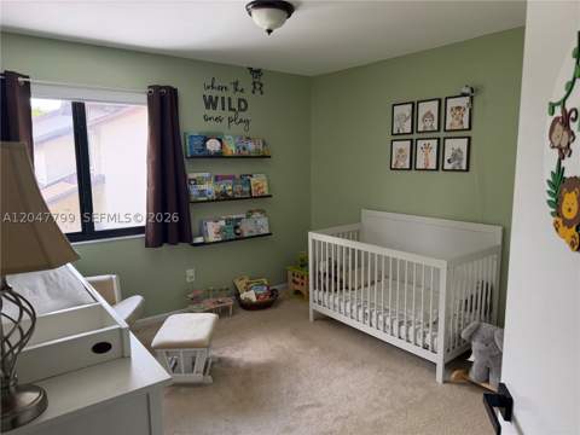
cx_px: 290
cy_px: 218
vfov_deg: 56.8
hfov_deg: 71.6
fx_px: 402
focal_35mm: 24
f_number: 1.78
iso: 200
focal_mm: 6.76
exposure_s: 1/174
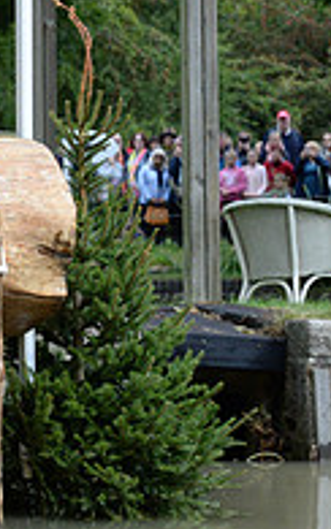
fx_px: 5336
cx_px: -426
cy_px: 95
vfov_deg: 5.7
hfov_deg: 3.5
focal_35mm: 370
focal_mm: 122
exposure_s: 1/1000
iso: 2000
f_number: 9
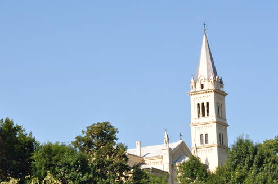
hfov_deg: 14.1
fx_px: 1123
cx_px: 154
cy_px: 113
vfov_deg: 9.4
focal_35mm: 146
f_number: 9
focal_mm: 75
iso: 500
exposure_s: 1/1000
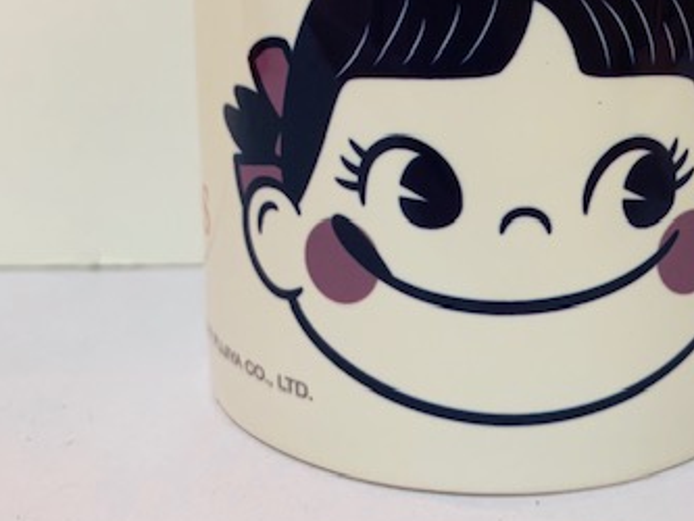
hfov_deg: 37.5
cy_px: 48
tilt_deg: -6.5
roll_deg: +0.2
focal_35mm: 50
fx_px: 1003
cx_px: 496
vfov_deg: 28.0
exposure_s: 1/50
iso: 200
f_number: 1.8
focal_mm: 4.25
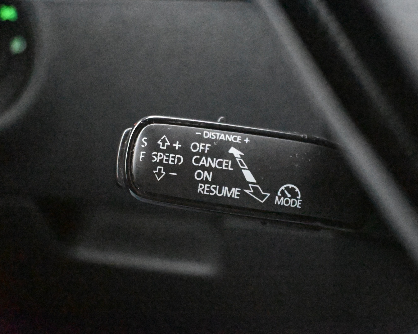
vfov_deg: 25.0
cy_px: 167
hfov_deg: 30.9
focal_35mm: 61
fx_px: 755
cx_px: 248
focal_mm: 36
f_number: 5.3
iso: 51200
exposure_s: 1/40
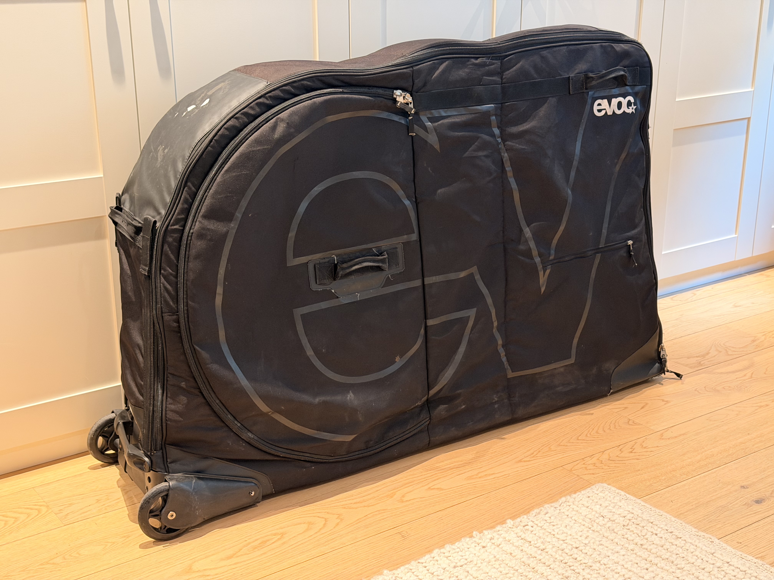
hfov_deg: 39.7
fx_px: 1073
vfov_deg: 30.3
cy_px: 290
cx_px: 387
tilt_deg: -19.5
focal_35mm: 48
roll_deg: -0.4
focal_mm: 6.76
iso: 320
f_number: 1.78
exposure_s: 1/33
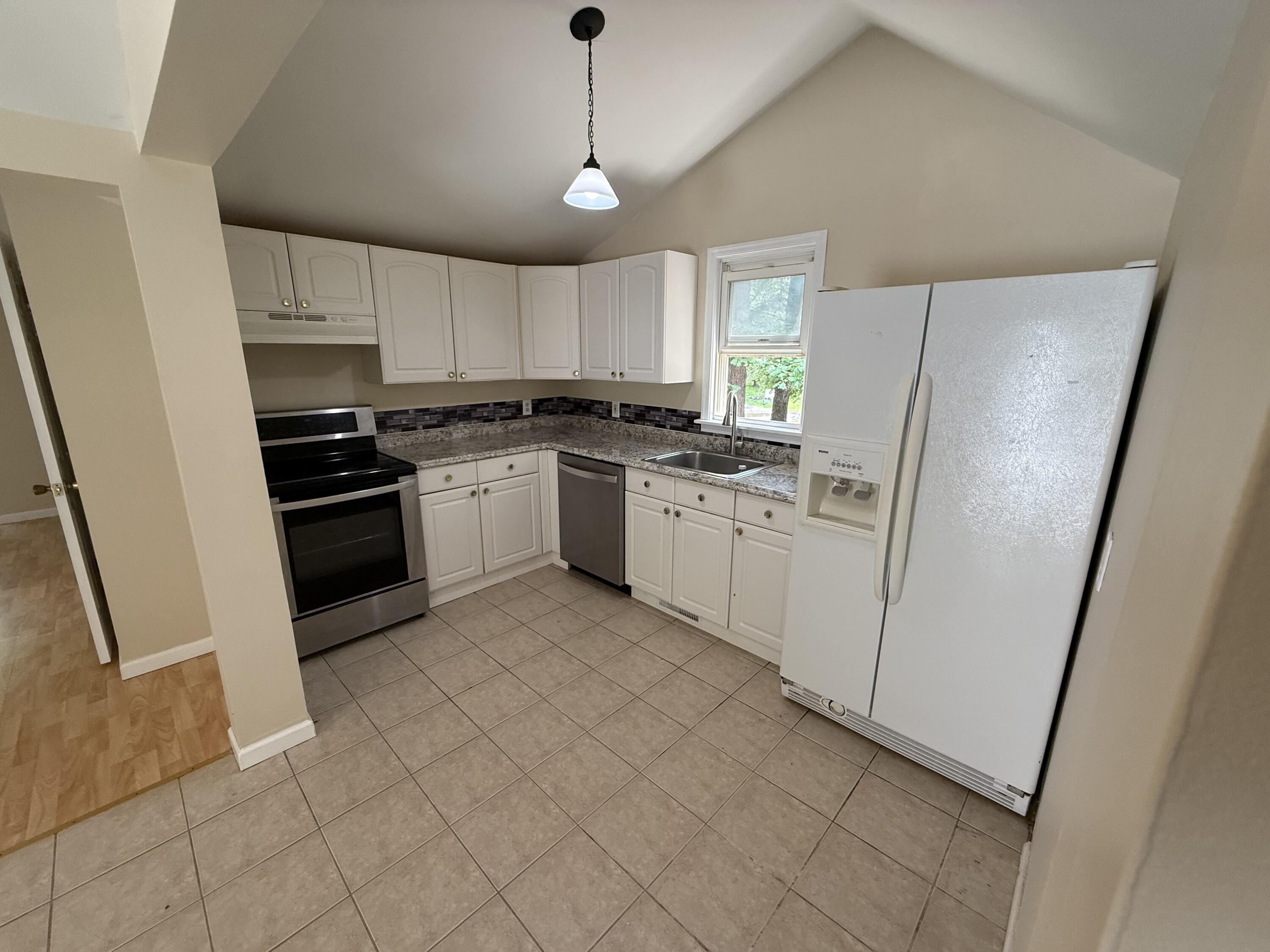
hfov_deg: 102.1
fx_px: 514
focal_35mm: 14
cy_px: 476
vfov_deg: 85.7
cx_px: 635
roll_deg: +0.0
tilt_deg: -13.1
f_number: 2.2
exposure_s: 1/120
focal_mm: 2.22
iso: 200
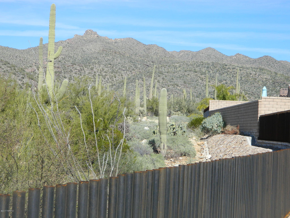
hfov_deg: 23.3
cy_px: 109
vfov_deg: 17.6
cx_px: 145
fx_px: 704
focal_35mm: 84
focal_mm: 15.1
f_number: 4.2
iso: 110
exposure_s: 1/800
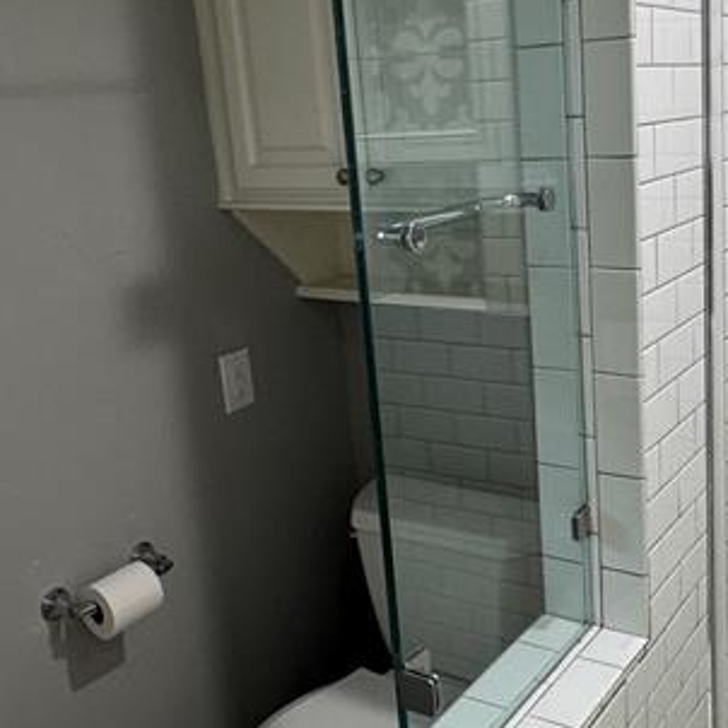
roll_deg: +4.0
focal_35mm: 42
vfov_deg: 40.0
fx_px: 999
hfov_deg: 39.4
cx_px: 501
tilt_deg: -12.5
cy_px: 325
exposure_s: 1/60
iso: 200
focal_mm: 2.22
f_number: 2.2
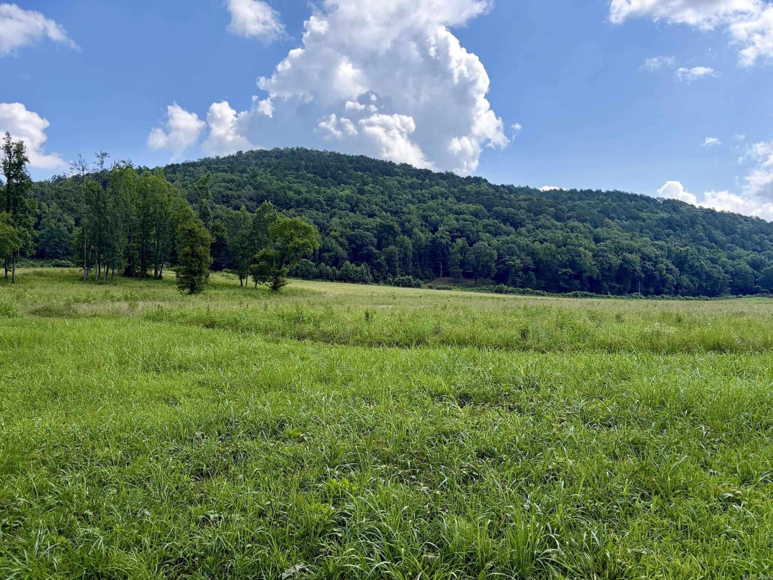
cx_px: 386
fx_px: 581
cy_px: 290
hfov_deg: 67.3
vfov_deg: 53.1
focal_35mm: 26
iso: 50
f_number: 1.6
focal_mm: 5.96
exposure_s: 1/2364
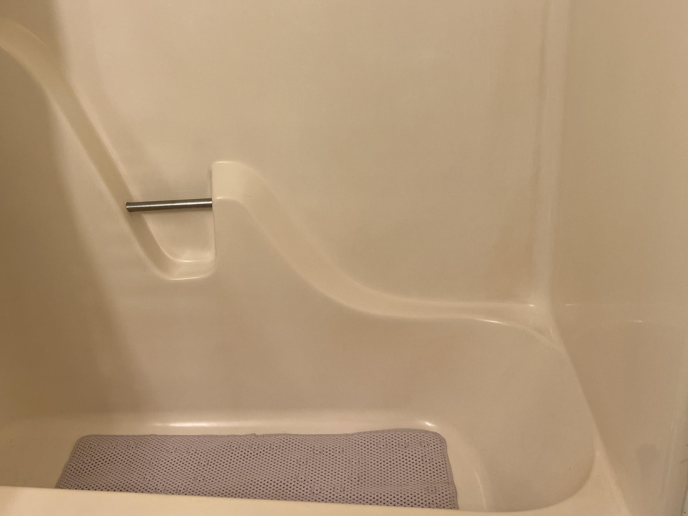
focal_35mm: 39
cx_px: 261
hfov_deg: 47.5
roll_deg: +4.0
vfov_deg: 36.3
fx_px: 775
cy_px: 158
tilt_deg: -20.1
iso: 100
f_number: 1.5
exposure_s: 1/120
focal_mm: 5.7
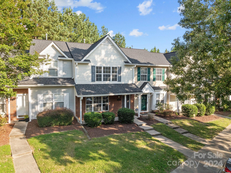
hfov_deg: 71.6
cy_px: 86
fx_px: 160
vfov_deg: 56.8
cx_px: 116
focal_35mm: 24
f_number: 2.8
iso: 160
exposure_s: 1/240
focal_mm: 12.29
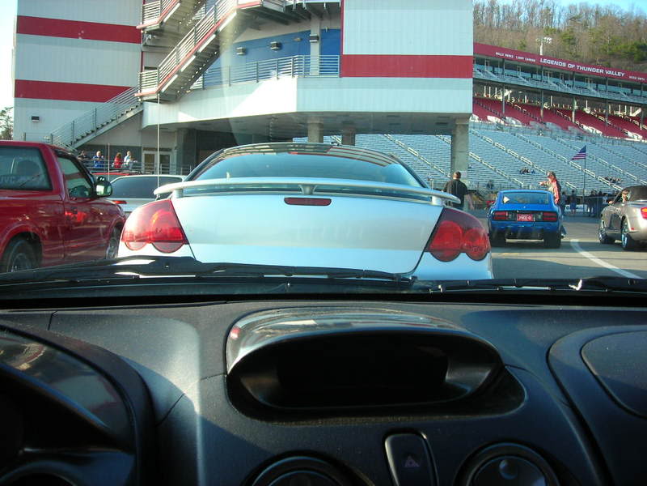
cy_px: 243
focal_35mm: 38
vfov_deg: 37.7
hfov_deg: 49.0
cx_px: 324
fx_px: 710
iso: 50
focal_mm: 6.3
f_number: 3.2
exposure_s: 1/129
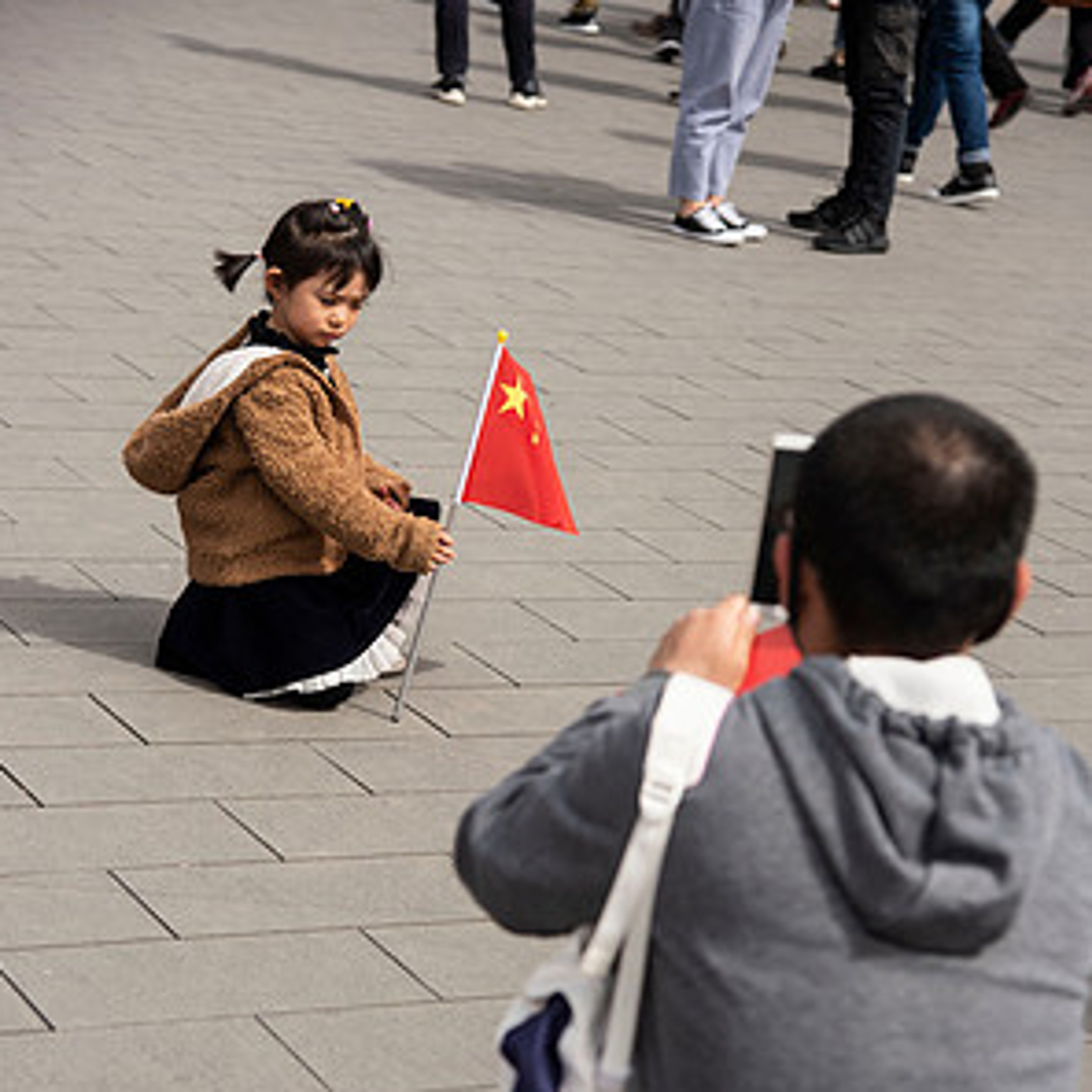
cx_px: 542
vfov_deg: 17.9
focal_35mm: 97
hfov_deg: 17.9
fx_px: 3462
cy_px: 730
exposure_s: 1/1250
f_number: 4.5
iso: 125
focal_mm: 75
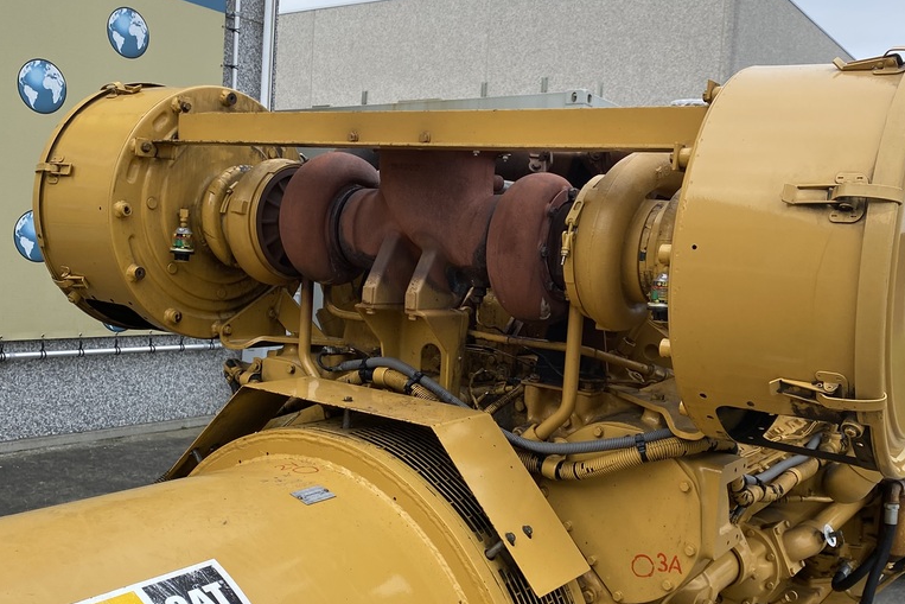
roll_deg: -4.8
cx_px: 457
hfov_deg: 51.9
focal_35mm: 37
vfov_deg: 35.9
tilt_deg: -0.3
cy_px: 350
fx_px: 930
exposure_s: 1/1504
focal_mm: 4.25
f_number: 1.8
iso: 32
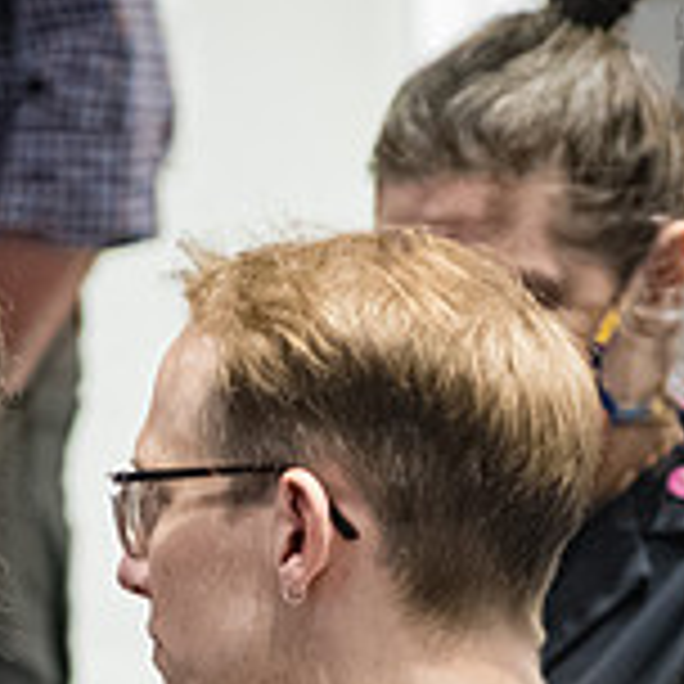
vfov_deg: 1.9
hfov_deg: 1.9
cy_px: 762
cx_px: 129
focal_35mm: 908
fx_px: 20299
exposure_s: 1/200
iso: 5000
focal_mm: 200
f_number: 4
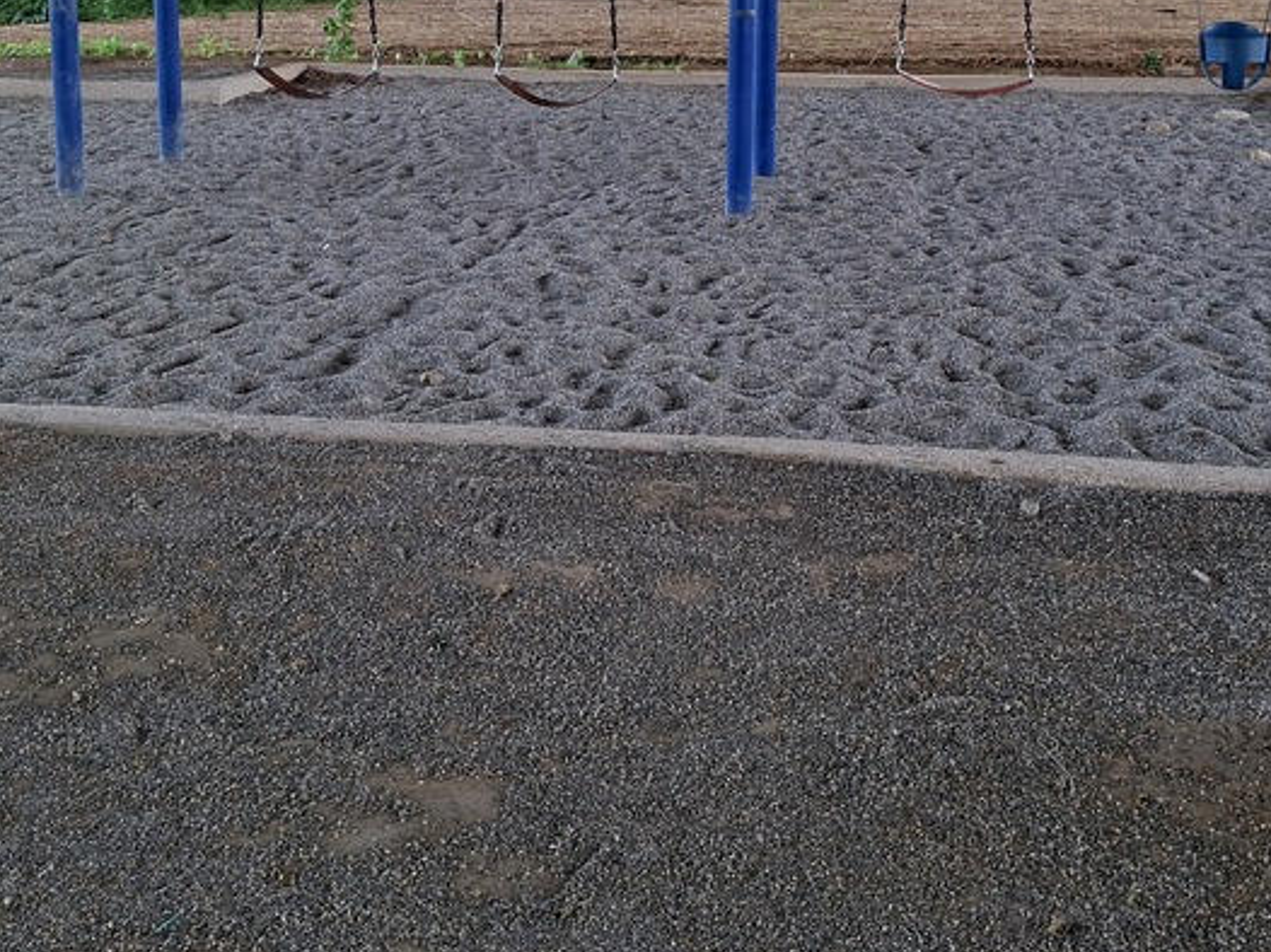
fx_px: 1541
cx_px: 732
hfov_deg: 44.7
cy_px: 106
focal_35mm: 42
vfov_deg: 32.7
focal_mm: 5.54
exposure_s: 1/156
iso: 50
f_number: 1.8
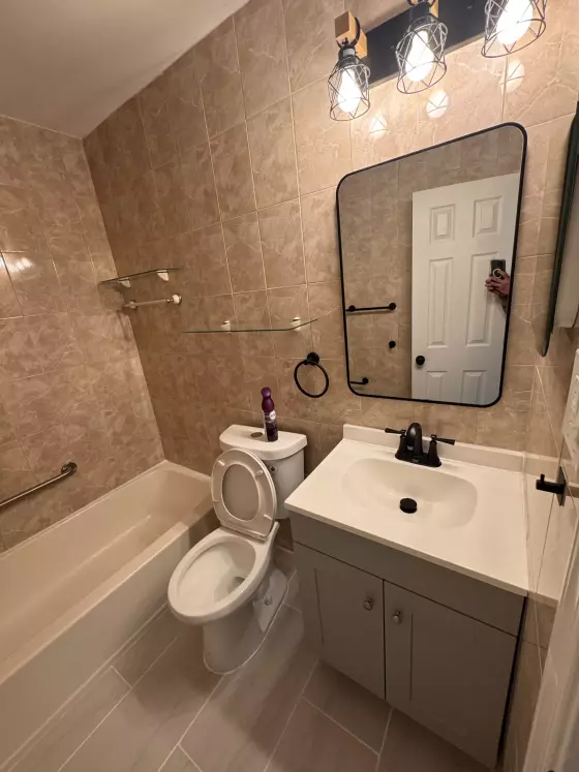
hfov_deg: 85.7
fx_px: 312
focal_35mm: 14
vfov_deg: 102.1
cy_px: 386
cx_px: 290
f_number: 2.2
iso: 160
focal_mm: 2.22
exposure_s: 1/60
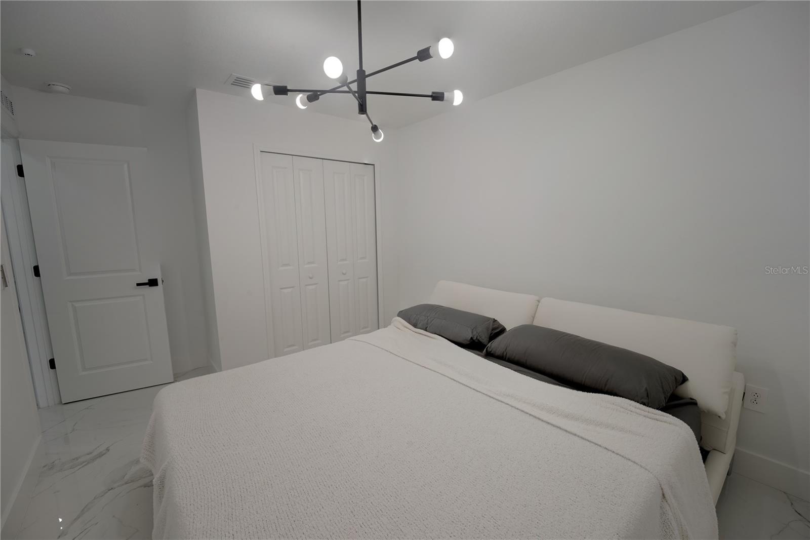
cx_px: 405
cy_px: 270
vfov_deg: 81.2
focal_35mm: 14
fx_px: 315
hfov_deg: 104.3
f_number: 9
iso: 125
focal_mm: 14
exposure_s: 3.2
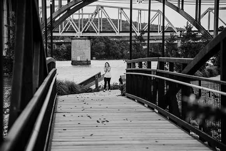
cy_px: 76
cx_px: 113
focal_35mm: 120
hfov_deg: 17.1
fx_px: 753
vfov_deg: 11.4
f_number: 4
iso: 400
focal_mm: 120
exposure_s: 1/640
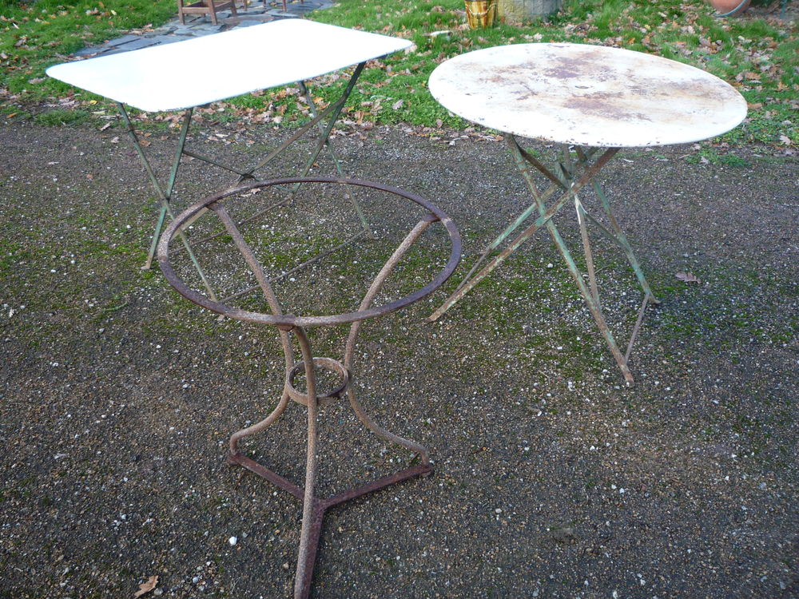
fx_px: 692
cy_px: 300
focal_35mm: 30
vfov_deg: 46.8
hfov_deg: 60.0
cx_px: 400
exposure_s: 1/60
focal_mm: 5.2
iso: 100
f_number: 3.3
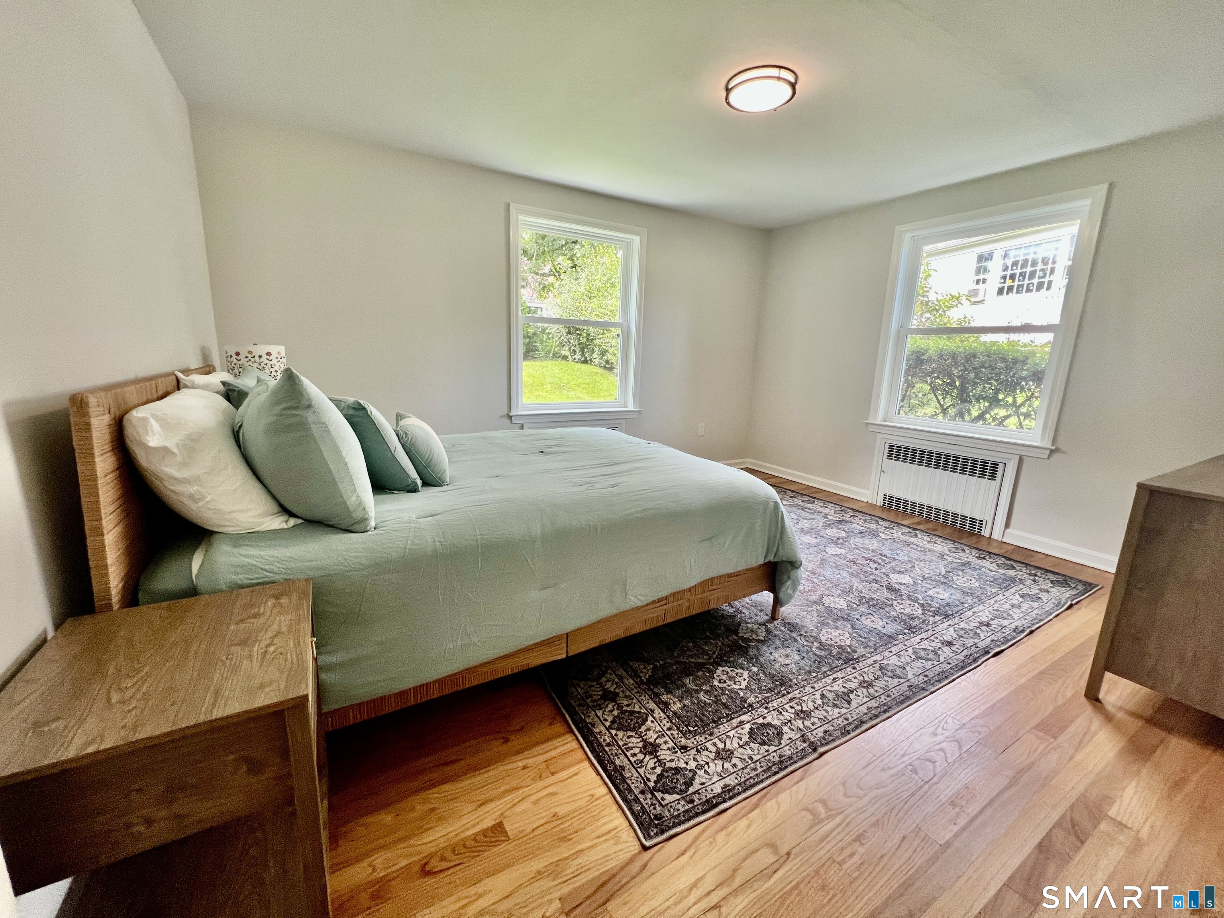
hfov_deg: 106.2
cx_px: 612
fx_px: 460
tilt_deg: -11.9
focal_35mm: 13
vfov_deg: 89.9
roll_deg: -1.3
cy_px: 459
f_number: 1.8
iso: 100
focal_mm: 1.57
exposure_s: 1/120
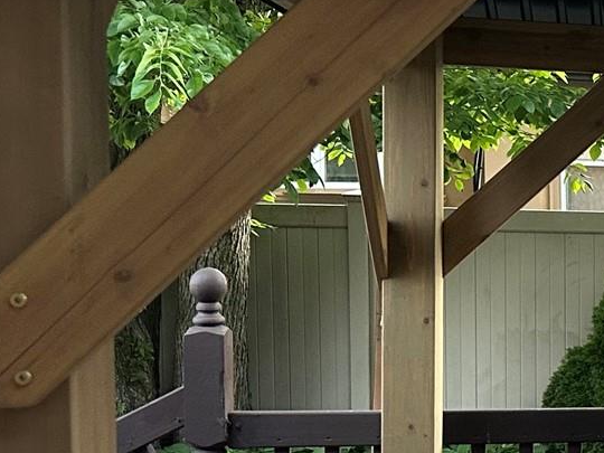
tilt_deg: -4.6
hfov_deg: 17.7
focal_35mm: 91
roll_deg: -0.4
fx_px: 1588
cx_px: 1066
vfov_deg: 16.2
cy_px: 310
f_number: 1.78
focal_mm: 6.86
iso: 250
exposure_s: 1/70
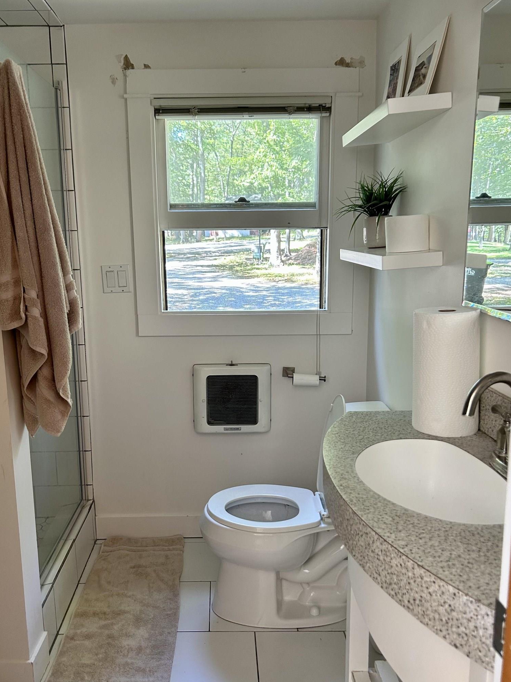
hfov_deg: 46.7
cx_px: 227
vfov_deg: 60.0
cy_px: 339
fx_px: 590
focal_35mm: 30
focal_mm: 5.7
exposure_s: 1/89
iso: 125
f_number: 1.5
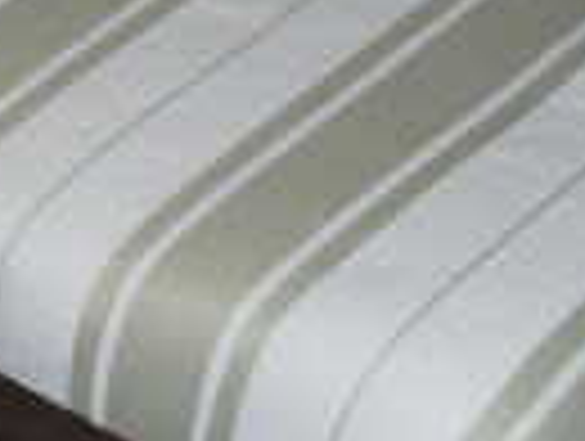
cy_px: -346
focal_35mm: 177
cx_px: -504
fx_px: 2997
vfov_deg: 8.1
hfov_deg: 10.4
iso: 200
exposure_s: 1/60
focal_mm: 6.3
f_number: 3.1
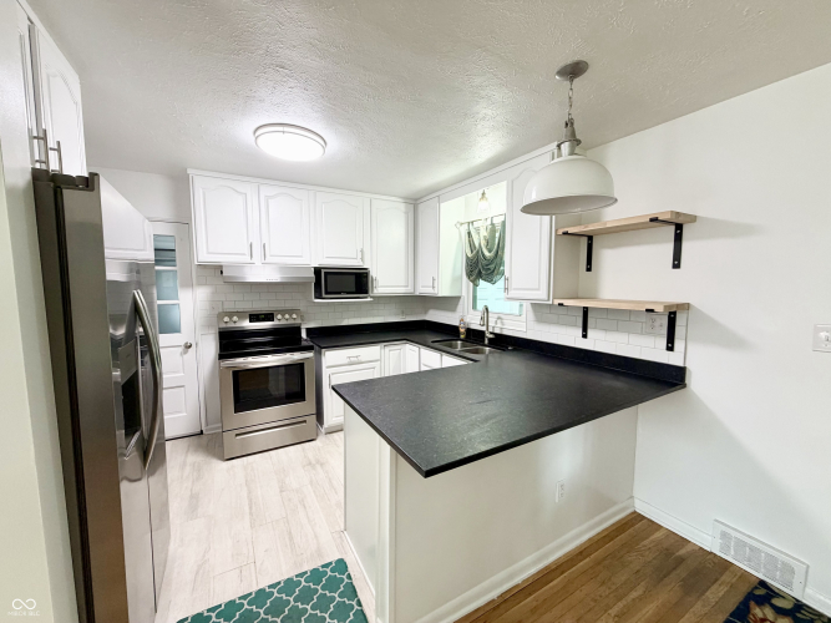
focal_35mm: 14
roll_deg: +0.6
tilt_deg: -4.1
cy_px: 312
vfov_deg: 85.7
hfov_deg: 102.1
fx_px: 336
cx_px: 416
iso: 160
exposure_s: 1/60
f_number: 2.2
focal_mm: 2.22
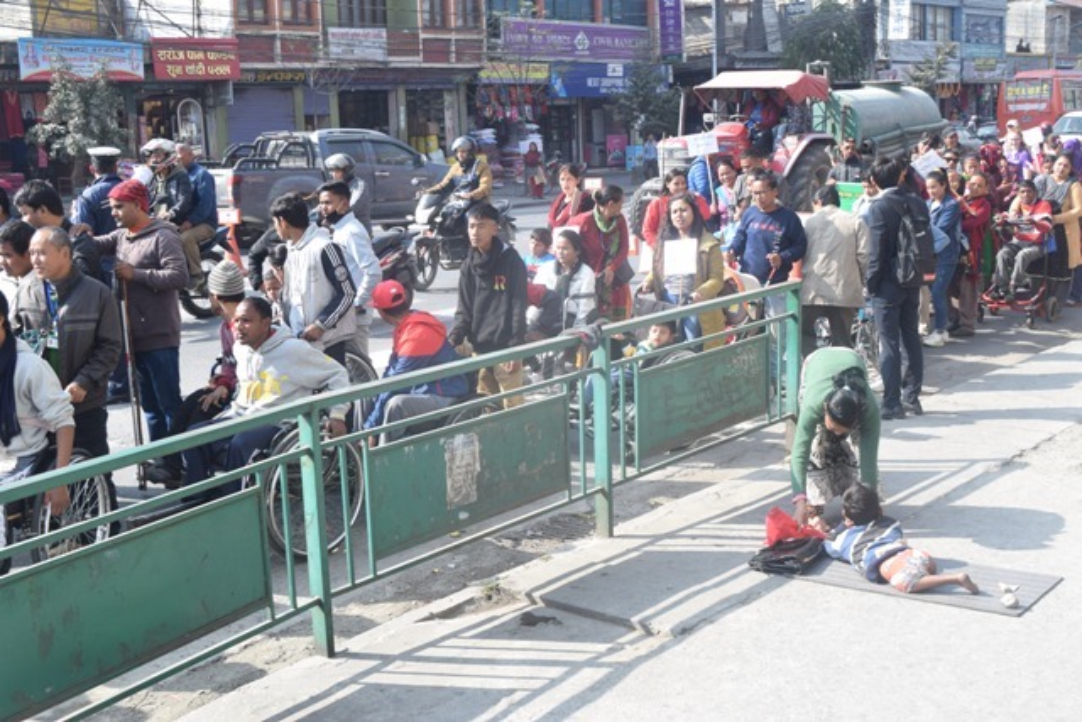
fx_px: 1398
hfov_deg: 42.3
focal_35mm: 46
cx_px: 541
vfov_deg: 29.0
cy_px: 361
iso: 200
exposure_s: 1/200
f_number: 8
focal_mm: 31
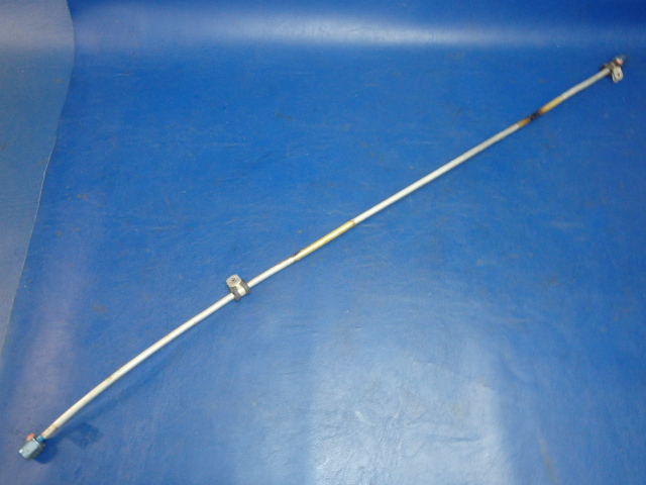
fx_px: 523
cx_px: 323
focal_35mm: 28
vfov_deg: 49.7
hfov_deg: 63.4
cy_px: 242
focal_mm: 5
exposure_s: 1/30
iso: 400
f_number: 3.9
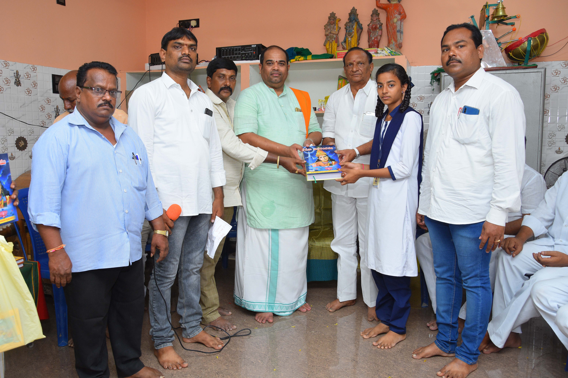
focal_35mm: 32
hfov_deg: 59.5
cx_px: 284
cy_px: 189
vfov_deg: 41.7
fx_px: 497
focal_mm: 21
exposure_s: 1/100
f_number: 6.3
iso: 640
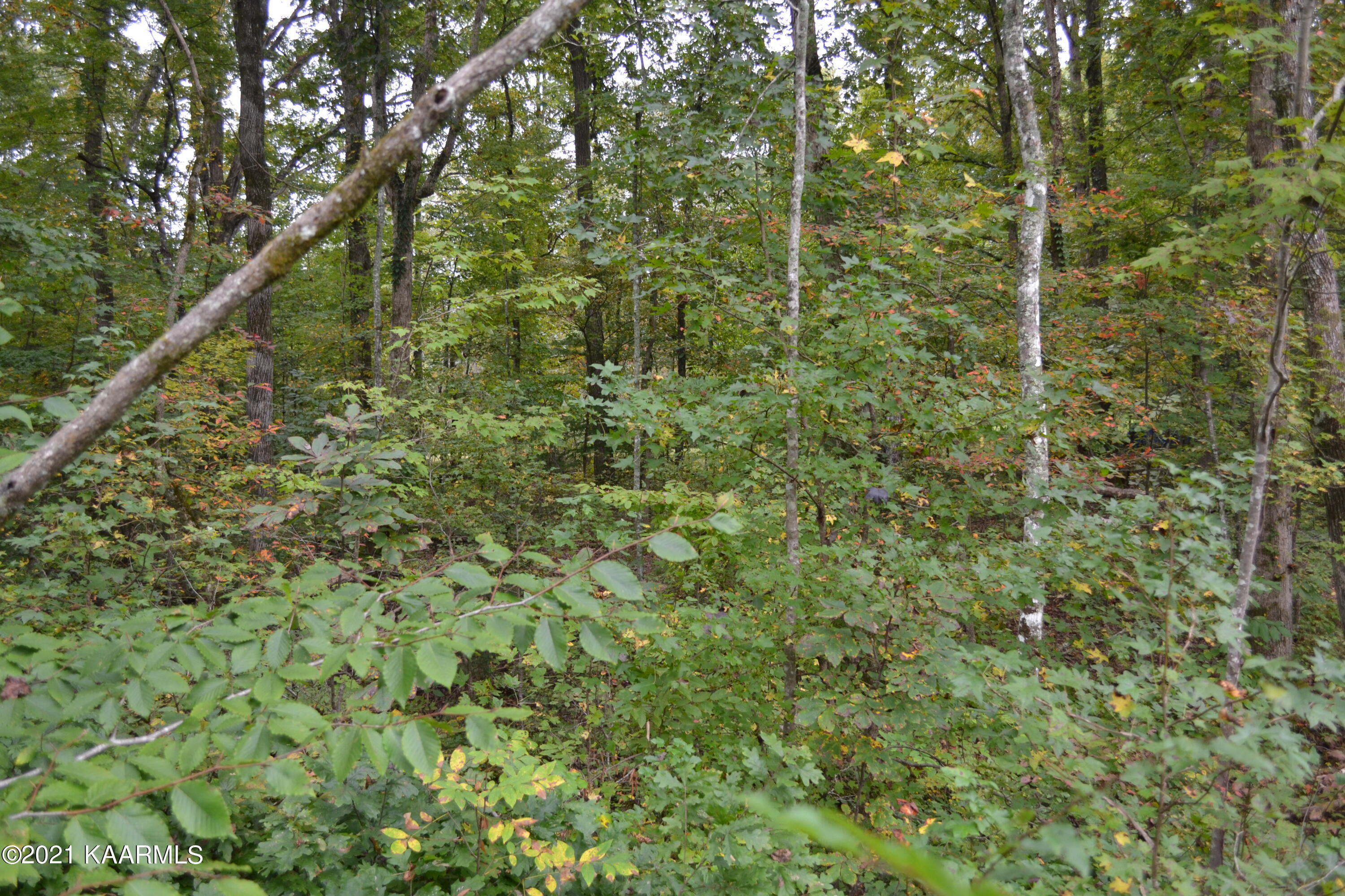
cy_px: 448
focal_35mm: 36
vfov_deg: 36.9
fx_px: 1345
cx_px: 672
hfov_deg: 53.1
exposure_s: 1/100
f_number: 5
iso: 400
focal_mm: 24
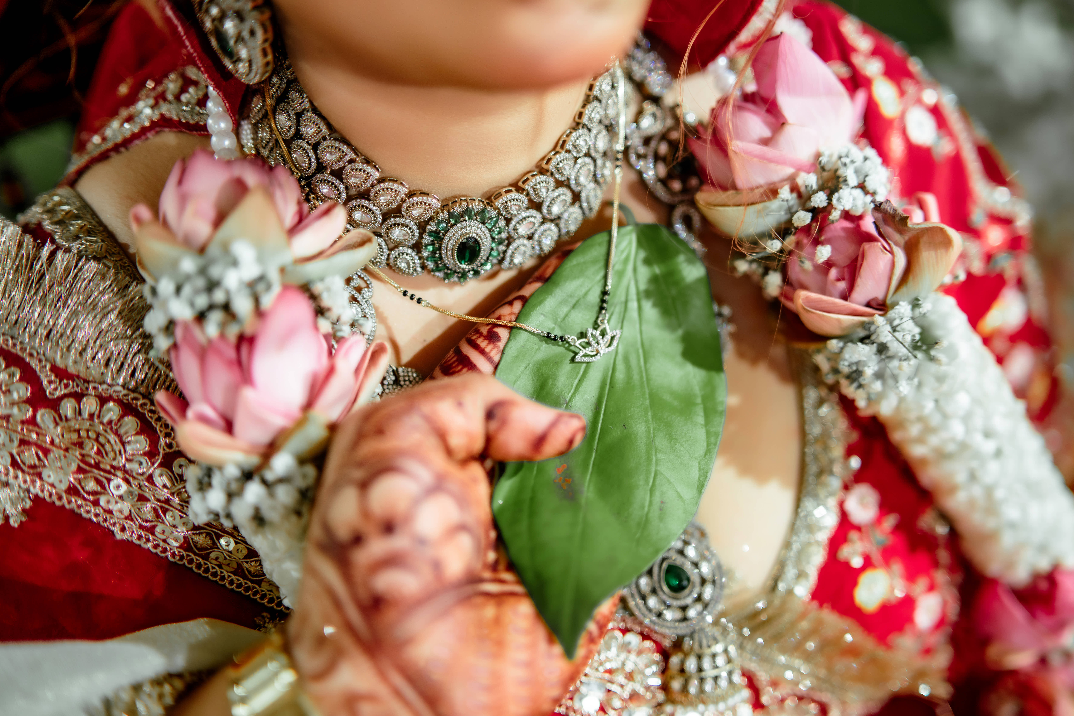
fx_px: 1074
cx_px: 544
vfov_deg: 36.9
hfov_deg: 53.1
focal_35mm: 36
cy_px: 348
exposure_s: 1/250
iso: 320
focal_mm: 35
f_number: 1.4
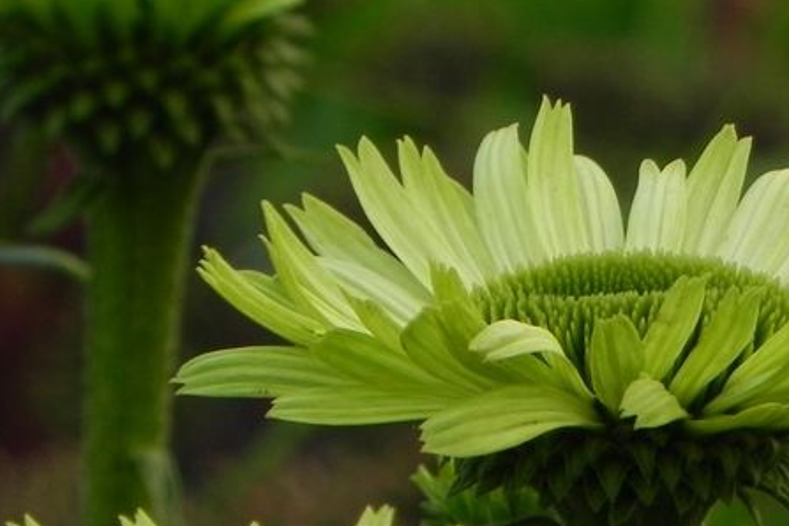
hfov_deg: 1.4
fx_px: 32916
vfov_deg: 0.9
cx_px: 700
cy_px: 397
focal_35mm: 1502
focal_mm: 107.6
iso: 160
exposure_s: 1/60
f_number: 5
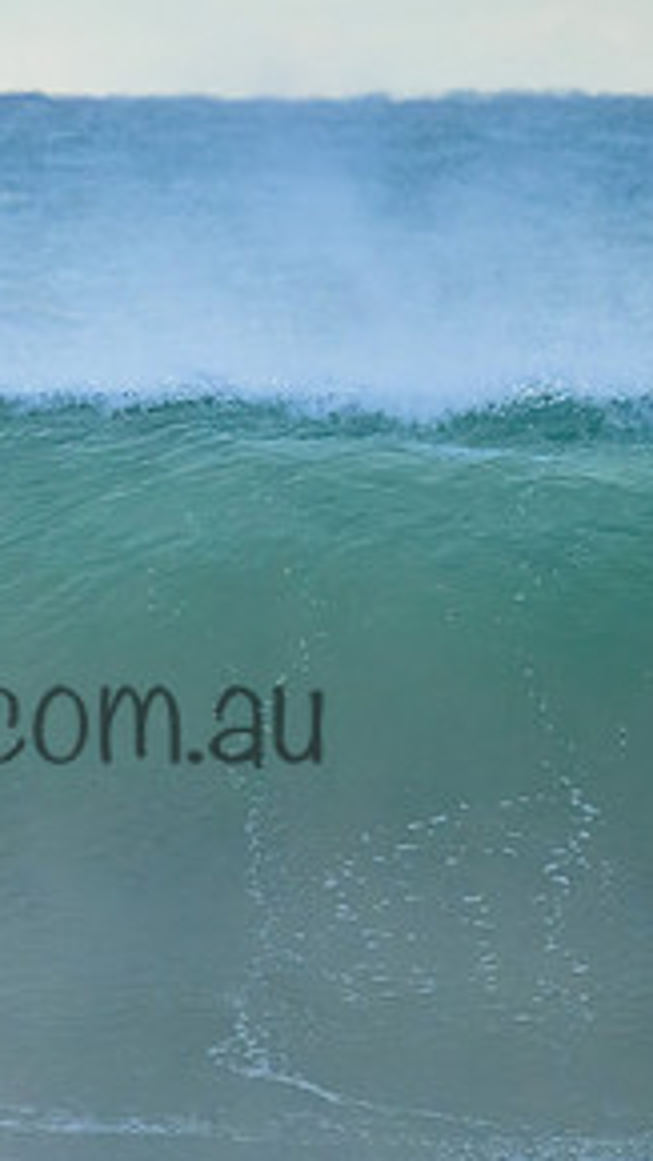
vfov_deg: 1.6
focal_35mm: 1318
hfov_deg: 0.9
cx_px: -100
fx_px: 40594
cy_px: 671
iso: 3600
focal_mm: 630
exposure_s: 1/1600
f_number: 11
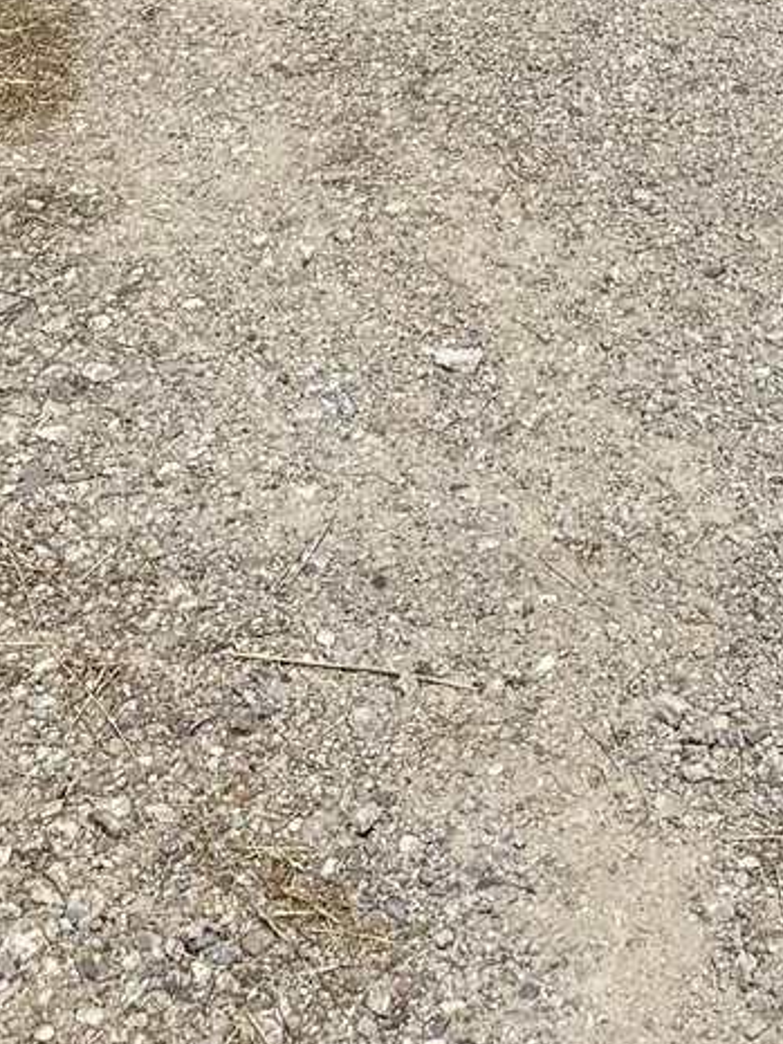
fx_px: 3587
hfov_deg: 12.3
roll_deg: +0.0
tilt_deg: -2.4
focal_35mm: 119
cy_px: -1040
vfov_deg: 14.0
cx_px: 859
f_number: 1.78
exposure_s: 1/8130
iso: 80
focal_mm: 6.76
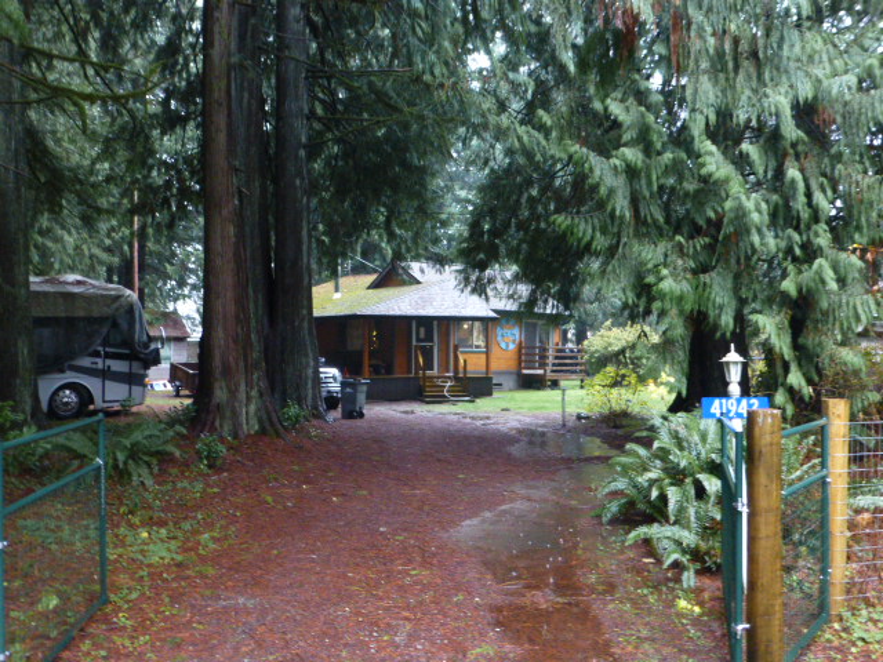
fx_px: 765
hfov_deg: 60.0
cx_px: 442
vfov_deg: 46.8
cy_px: 331
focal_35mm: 30
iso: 800
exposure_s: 1/8
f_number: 3.6
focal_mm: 5.4
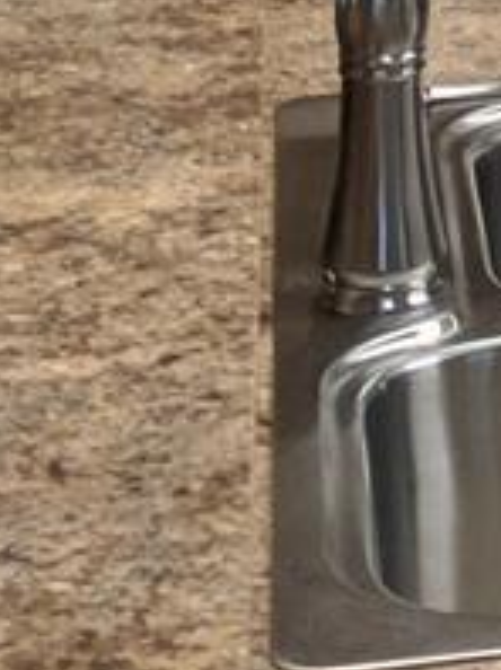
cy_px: -1093
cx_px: 1283
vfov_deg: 8.7
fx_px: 3907
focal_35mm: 202
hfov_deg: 6.9
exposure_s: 1/40
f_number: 2
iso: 342
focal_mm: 4.67
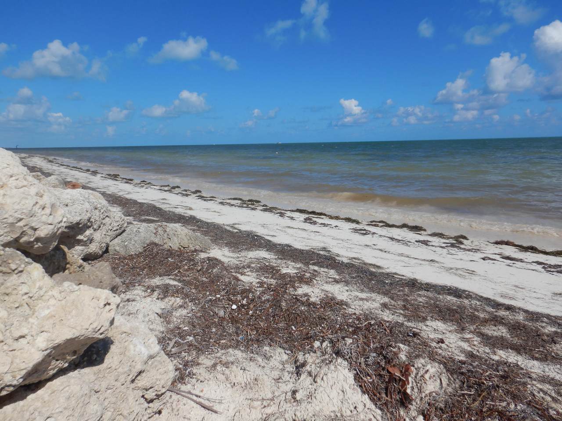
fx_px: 390
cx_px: 281
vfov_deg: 56.8
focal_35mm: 24
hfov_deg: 71.6
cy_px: 210
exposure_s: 1/640
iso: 125
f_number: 8.2
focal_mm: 4.3
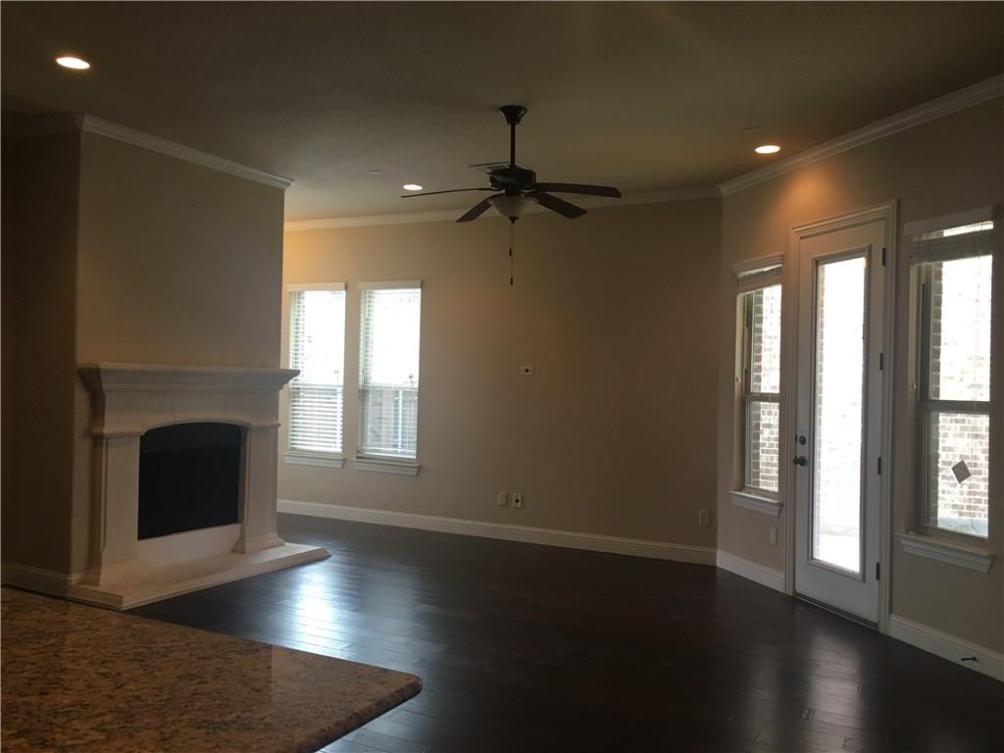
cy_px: 376
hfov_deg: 61.7
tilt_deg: +2.1
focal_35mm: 29
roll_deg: -1.2
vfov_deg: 48.2
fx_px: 841
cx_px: 502
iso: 40
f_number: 2.2
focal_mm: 4.15
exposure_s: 1/30
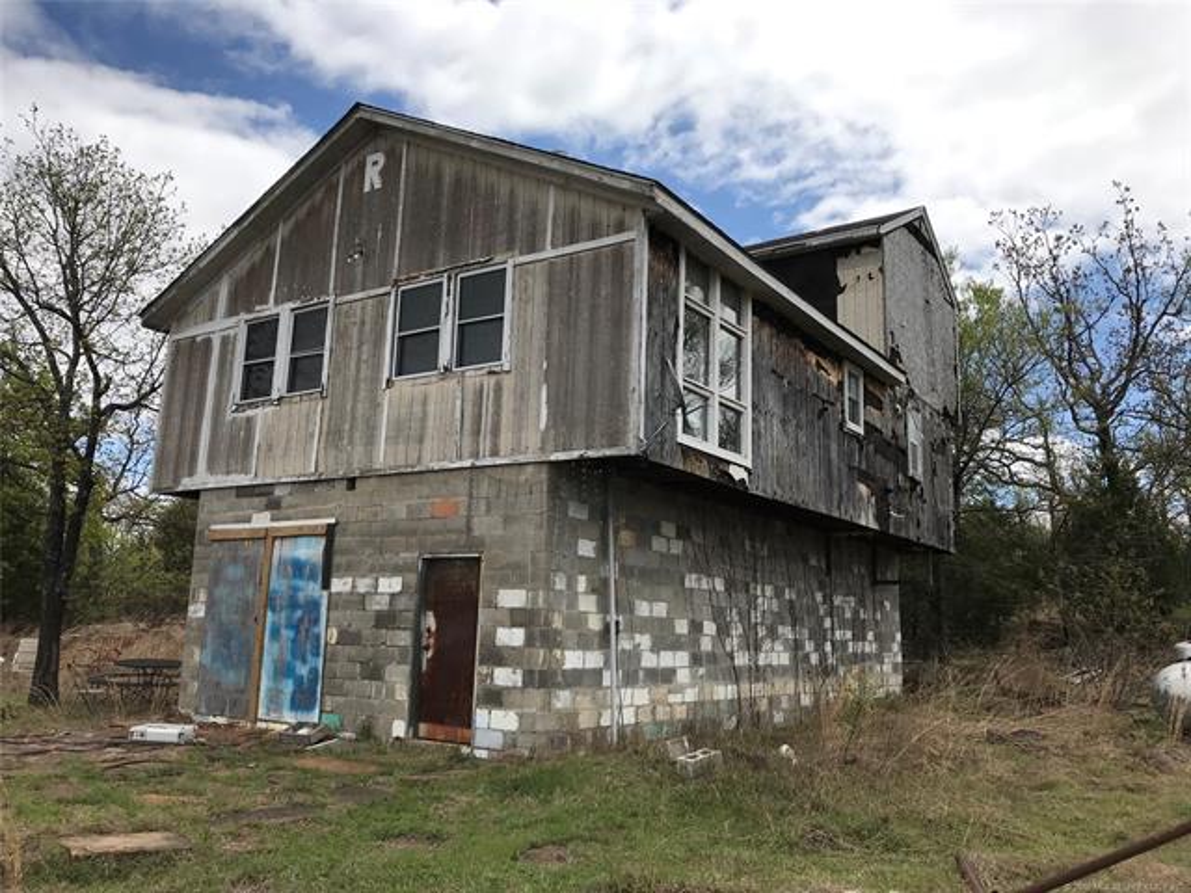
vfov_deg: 49.7
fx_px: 963
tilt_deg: +11.1
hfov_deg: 63.4
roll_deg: -1.6
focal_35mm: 28
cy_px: 446
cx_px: 596
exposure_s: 1/3546
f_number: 1.8
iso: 20
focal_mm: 3.99
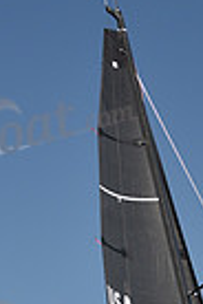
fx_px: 2487
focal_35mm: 294
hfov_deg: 4.7
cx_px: 248
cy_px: 432
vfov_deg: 6.9
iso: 250
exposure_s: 1/1600
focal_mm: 70
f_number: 2.8
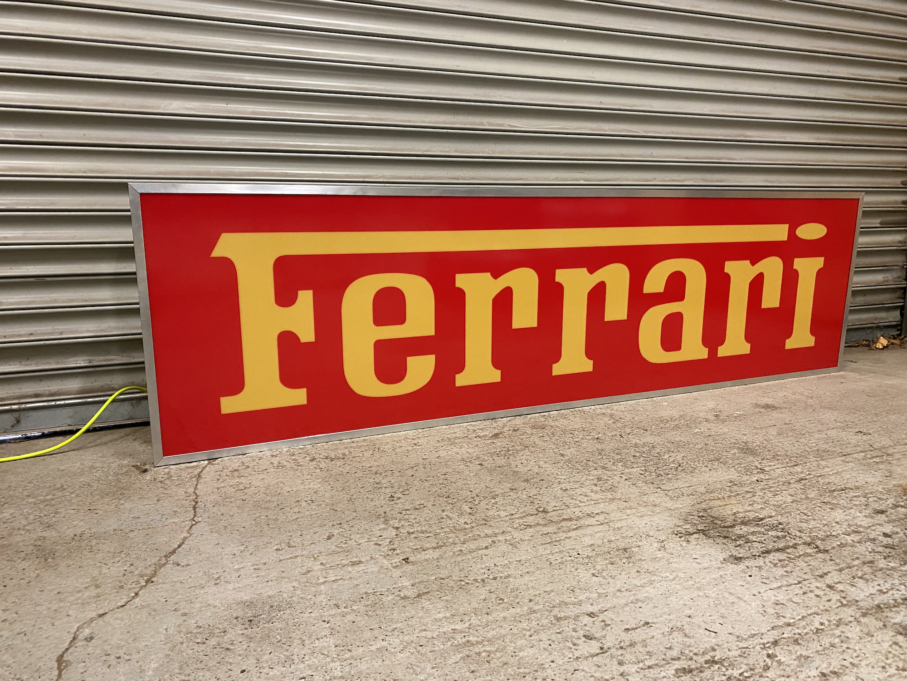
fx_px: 681
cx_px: 454
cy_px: 340
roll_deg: +1.8
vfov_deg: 53.1
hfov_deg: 67.3
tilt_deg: -12.6
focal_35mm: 26
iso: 320
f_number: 1.8
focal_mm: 4.25
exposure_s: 1/50
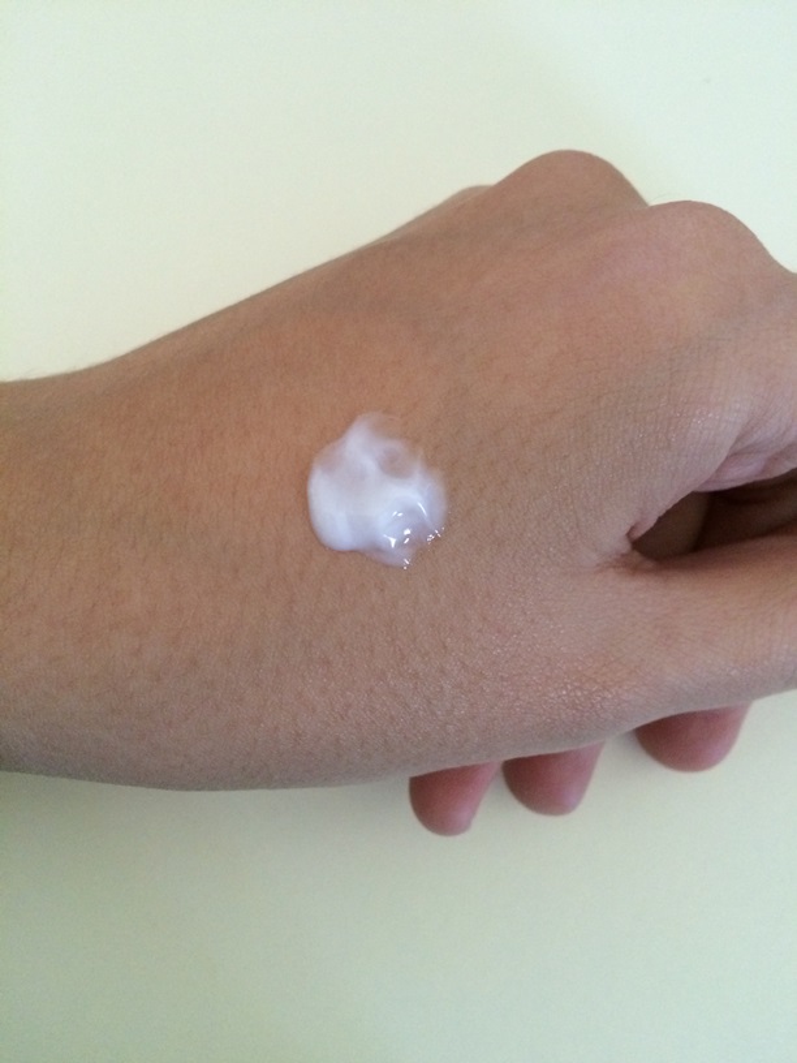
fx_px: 890
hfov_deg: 48.2
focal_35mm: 29
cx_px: 398
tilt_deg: -83.2
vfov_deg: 61.7
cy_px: 532
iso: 320
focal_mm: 4.15
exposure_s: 1/24
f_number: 2.2
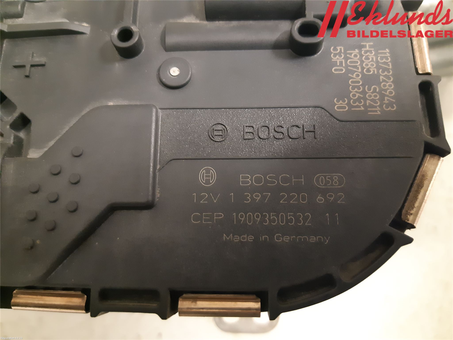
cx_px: 226
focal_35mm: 26
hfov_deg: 67.3
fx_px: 340
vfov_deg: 53.1
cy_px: 170
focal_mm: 3.93
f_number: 1.7
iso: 640
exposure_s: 1/20
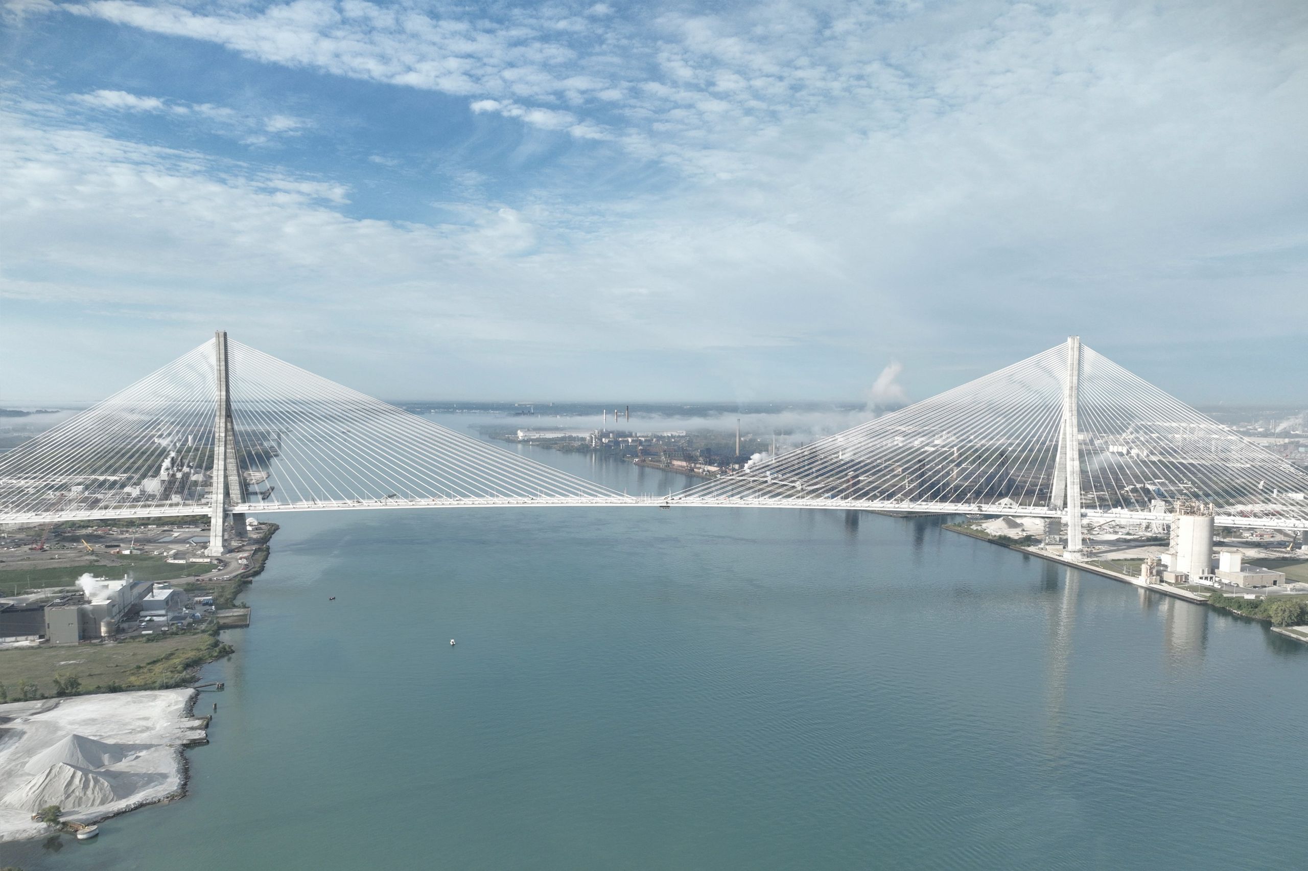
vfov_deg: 26.0
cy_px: 436
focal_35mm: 52
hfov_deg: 38.2
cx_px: 654
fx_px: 1888
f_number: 13
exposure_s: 1/80
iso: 100
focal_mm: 35
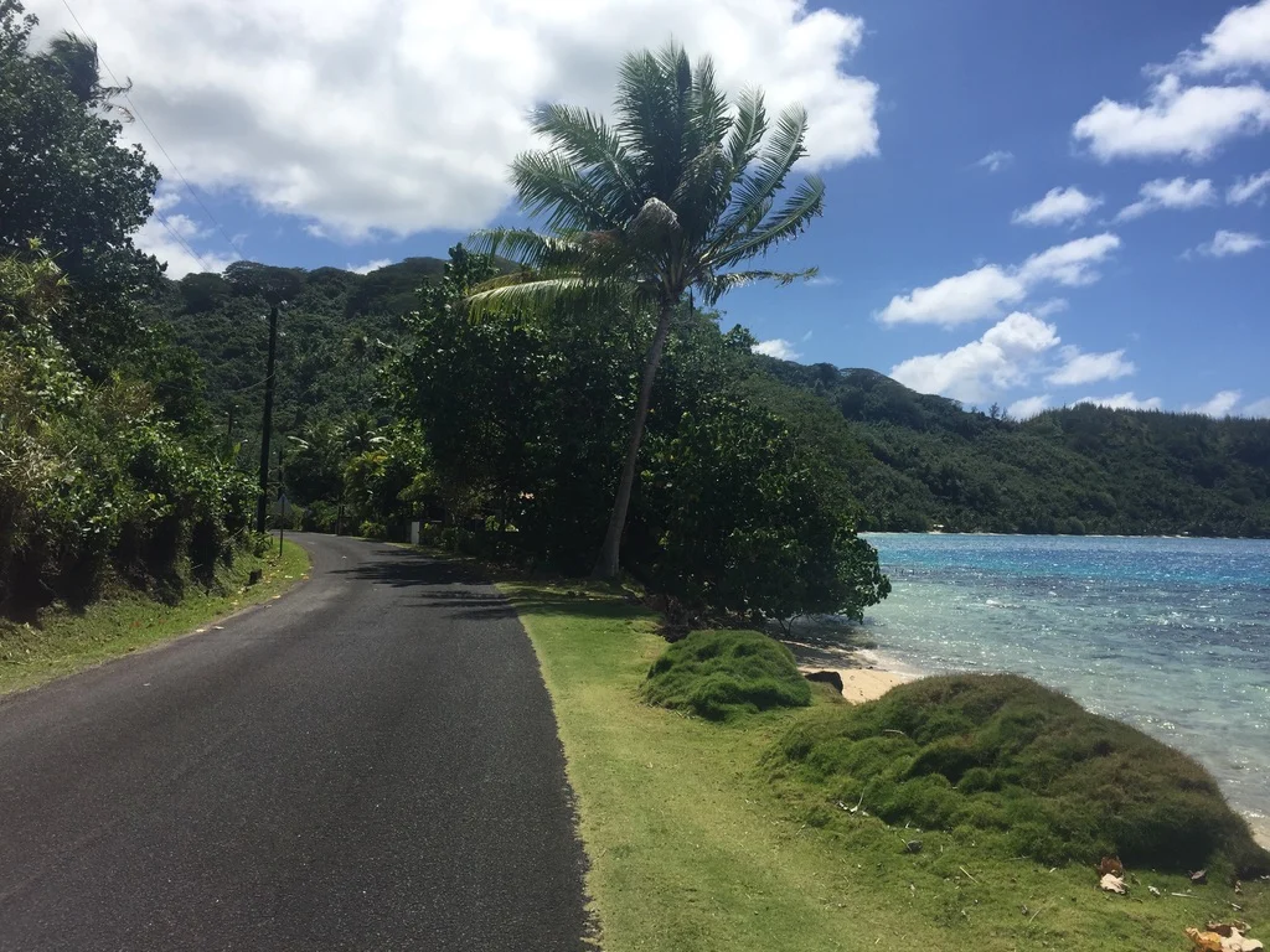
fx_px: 1064
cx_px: 635
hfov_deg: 61.7
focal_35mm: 29
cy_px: 476
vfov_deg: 48.2
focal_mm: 4.15
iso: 32
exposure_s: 1/3597
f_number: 2.2
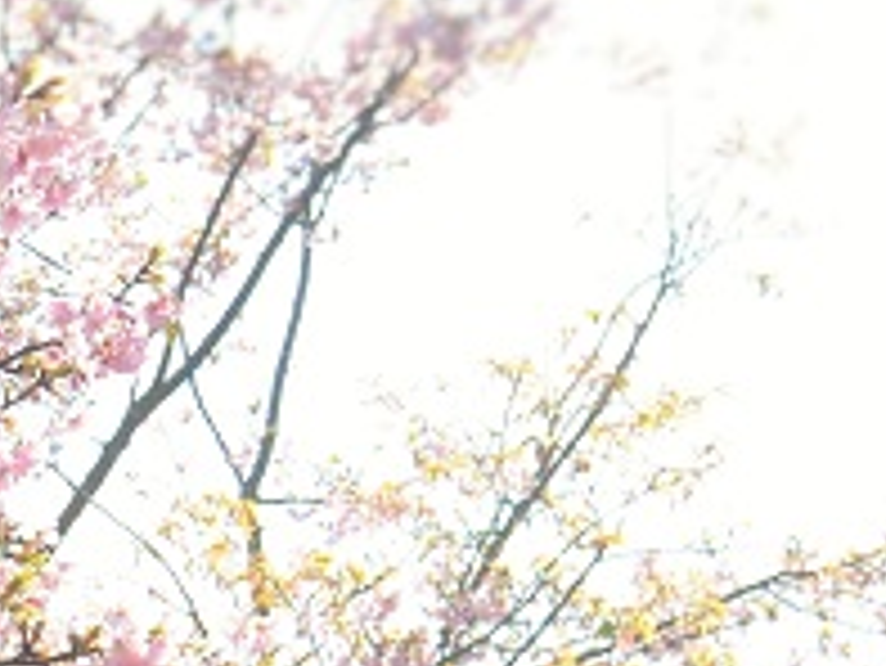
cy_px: 844
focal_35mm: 237
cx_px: -130
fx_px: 6070
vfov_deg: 6.2
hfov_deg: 8.3
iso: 100
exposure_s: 1/500
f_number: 3.8
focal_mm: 30
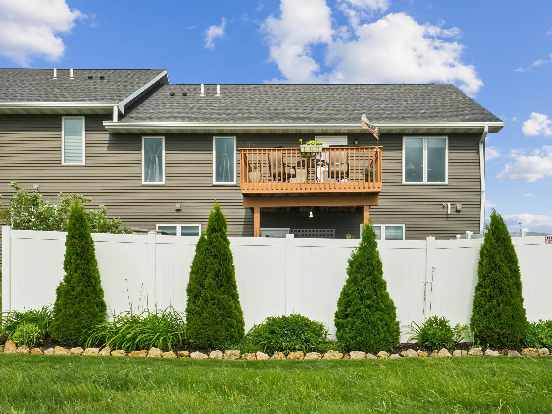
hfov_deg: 45.7
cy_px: 202
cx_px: 300
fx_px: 654
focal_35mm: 41
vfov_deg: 35.1
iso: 800
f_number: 22
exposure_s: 1/500
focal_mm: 32
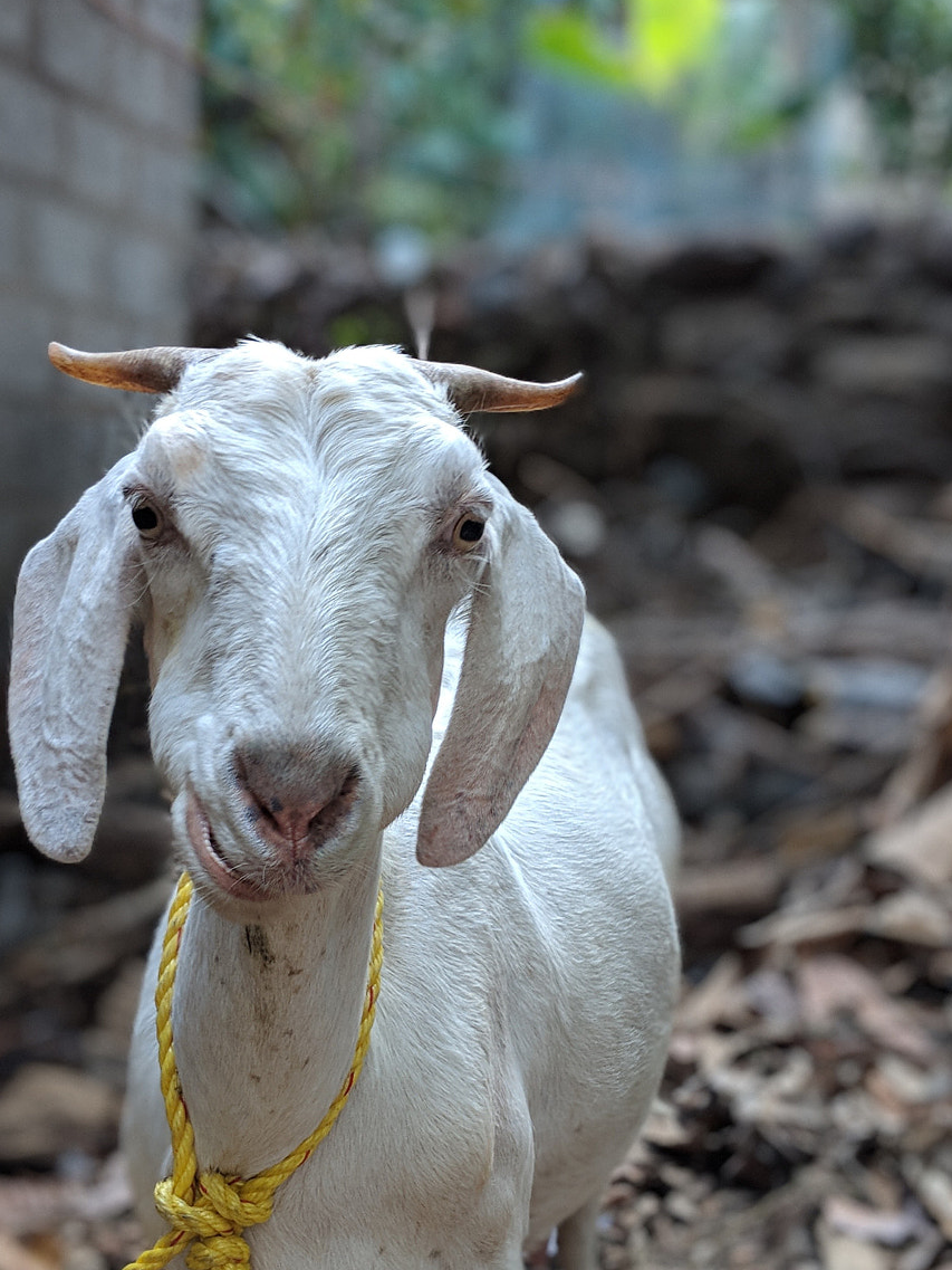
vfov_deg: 48.6
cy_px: 770
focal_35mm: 38
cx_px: 473
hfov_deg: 37.7
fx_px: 1393
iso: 52
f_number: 1.8
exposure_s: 1/100
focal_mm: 4.44
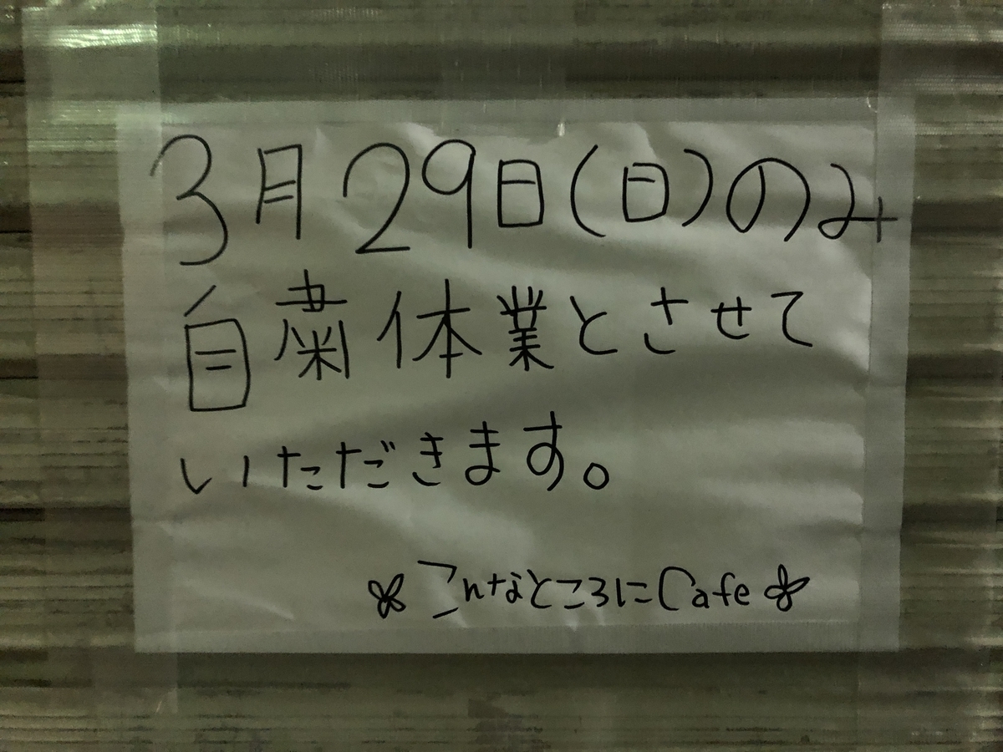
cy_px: 376
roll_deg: +0.3
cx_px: 502
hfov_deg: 63.4
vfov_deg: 49.7
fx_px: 811
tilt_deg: -4.2
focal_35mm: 28
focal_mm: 3.99
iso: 160
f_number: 1.8
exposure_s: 1/4
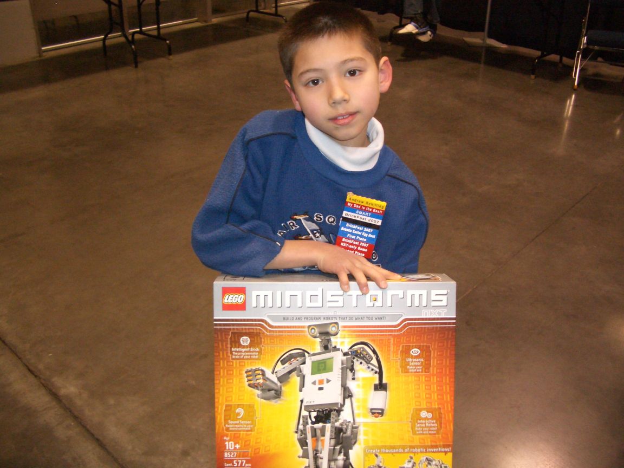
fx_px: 631
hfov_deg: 52.6
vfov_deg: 40.7
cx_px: 312
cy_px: 234
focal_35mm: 35
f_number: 2.6
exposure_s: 1/60
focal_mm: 5.8
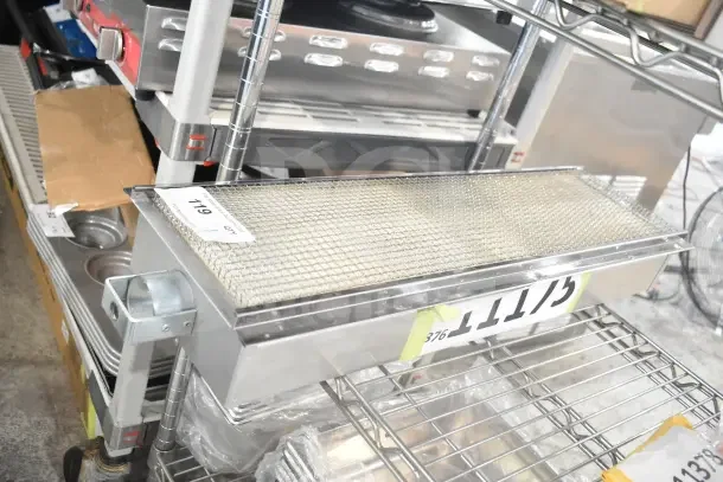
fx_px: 723
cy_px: 241
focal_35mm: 36
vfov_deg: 36.9
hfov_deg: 53.1
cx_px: 362
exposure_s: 1/50
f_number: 3.8
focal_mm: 24
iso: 1600
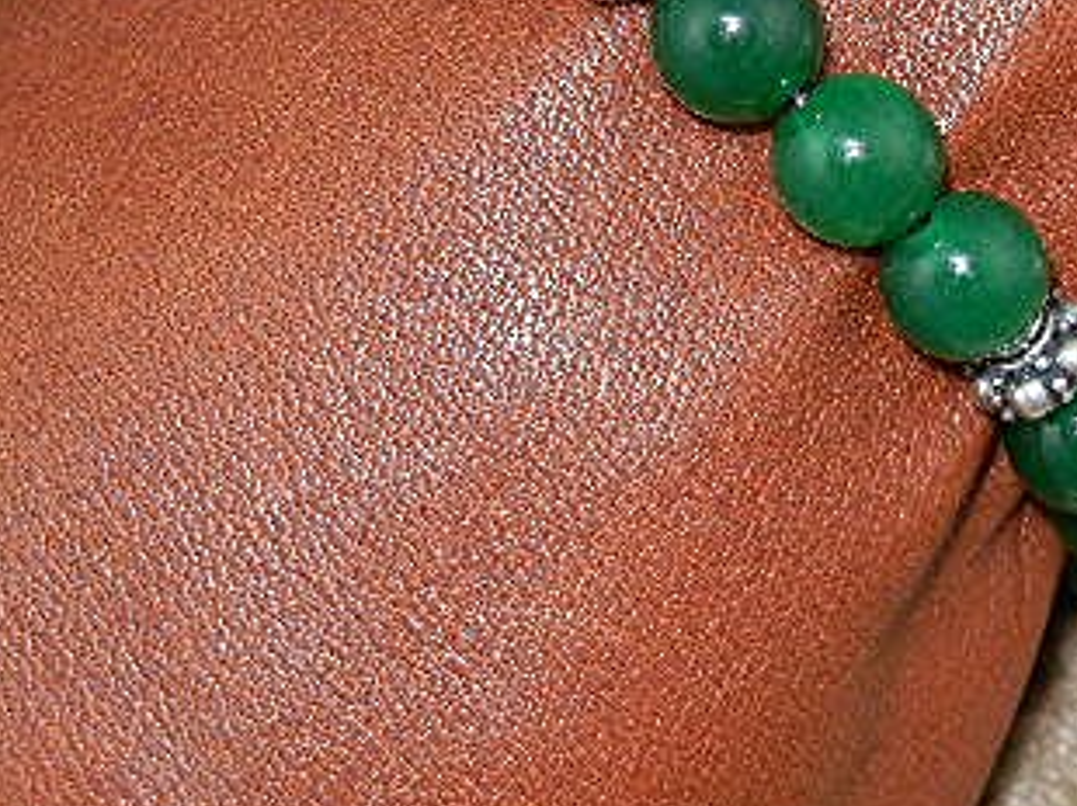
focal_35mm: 122
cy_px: 184
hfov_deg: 16.1
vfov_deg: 12.1
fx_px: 3793
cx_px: 768
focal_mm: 10.6
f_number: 4
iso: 274
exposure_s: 1/30
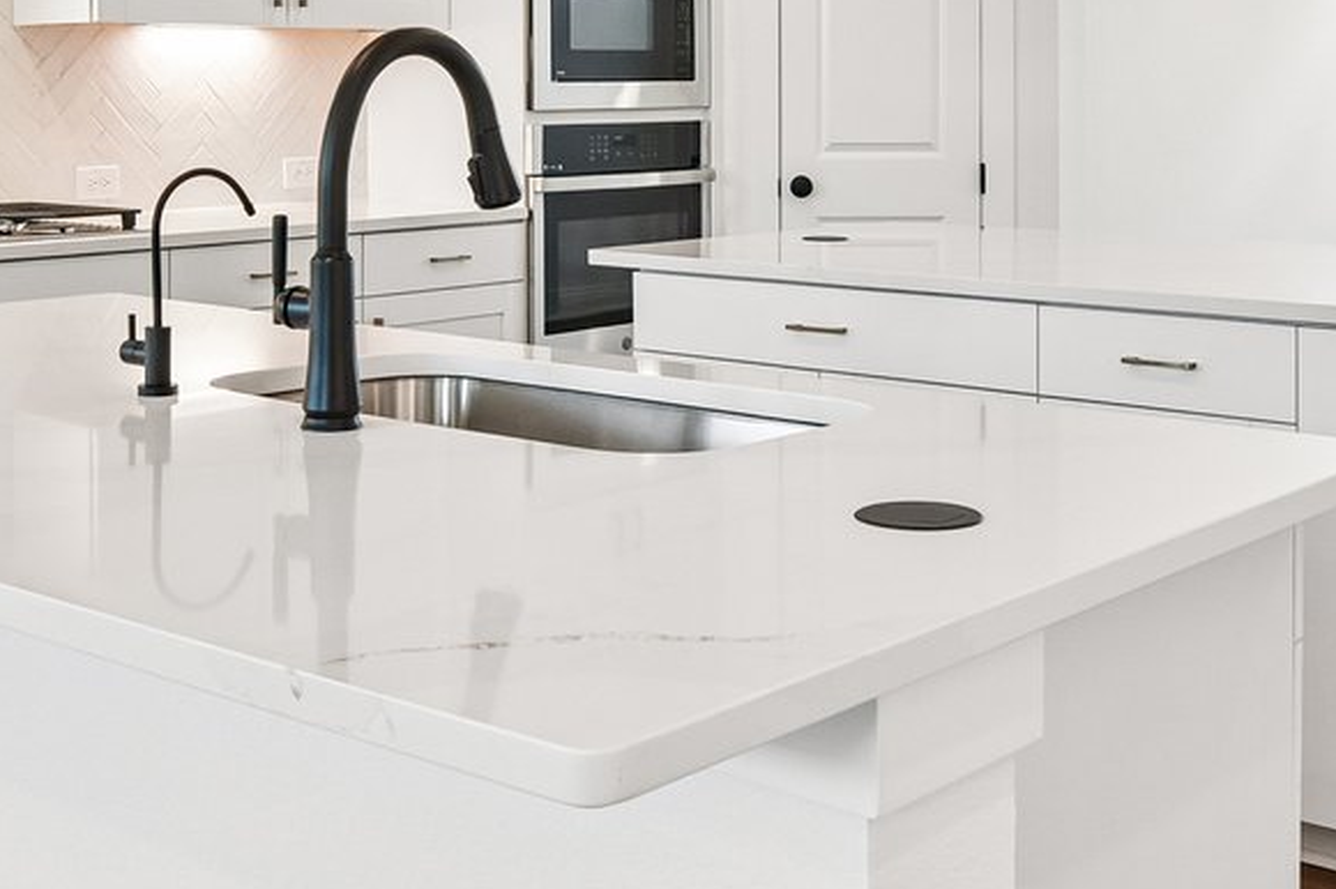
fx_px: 1966
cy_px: 84
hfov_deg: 37.5
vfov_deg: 24.7
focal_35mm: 53
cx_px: 640
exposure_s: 1/15
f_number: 8
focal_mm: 15
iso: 140
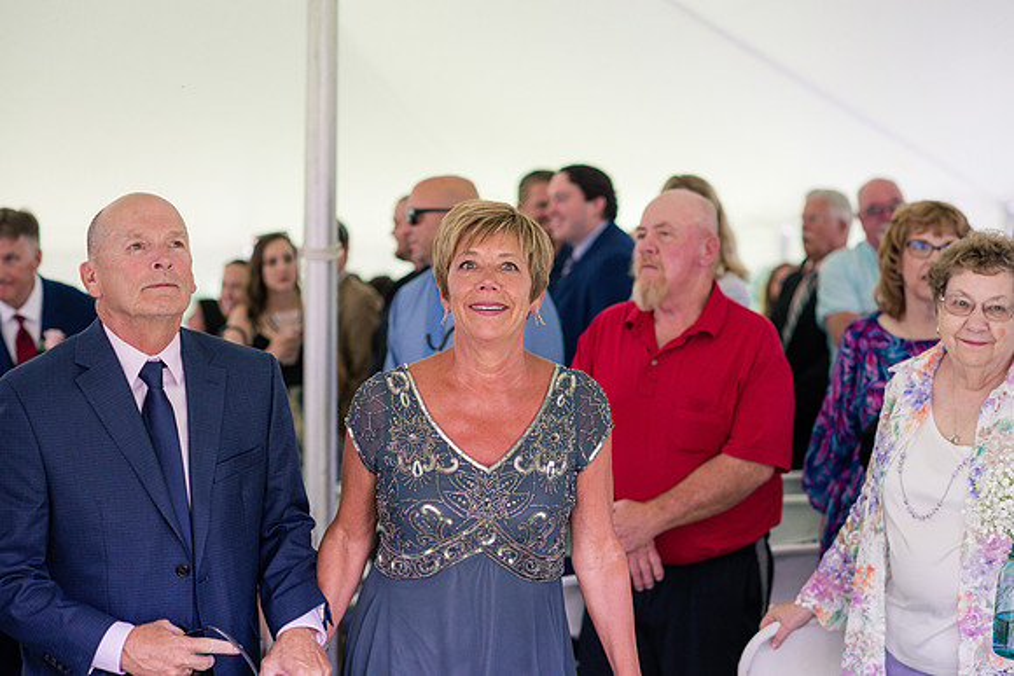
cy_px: 338
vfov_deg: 16.1
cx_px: 507
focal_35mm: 85
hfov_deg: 23.9
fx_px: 2395
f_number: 3.2
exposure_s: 1/200
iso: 500
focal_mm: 85
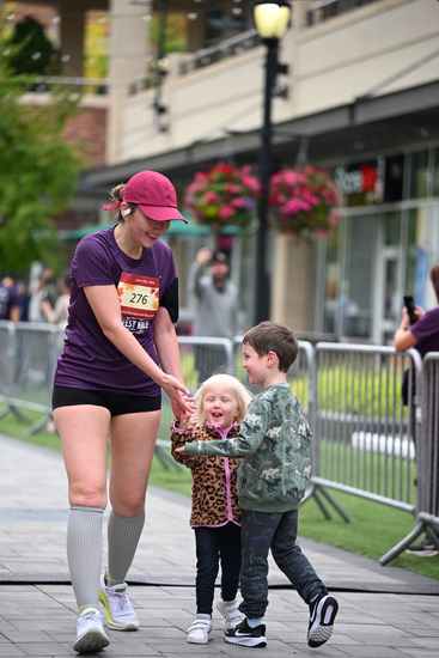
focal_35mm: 125
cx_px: 220
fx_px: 2285
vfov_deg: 16.4
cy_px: 329
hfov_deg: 11.0
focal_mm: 125
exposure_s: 1/2500
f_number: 2.8
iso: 640
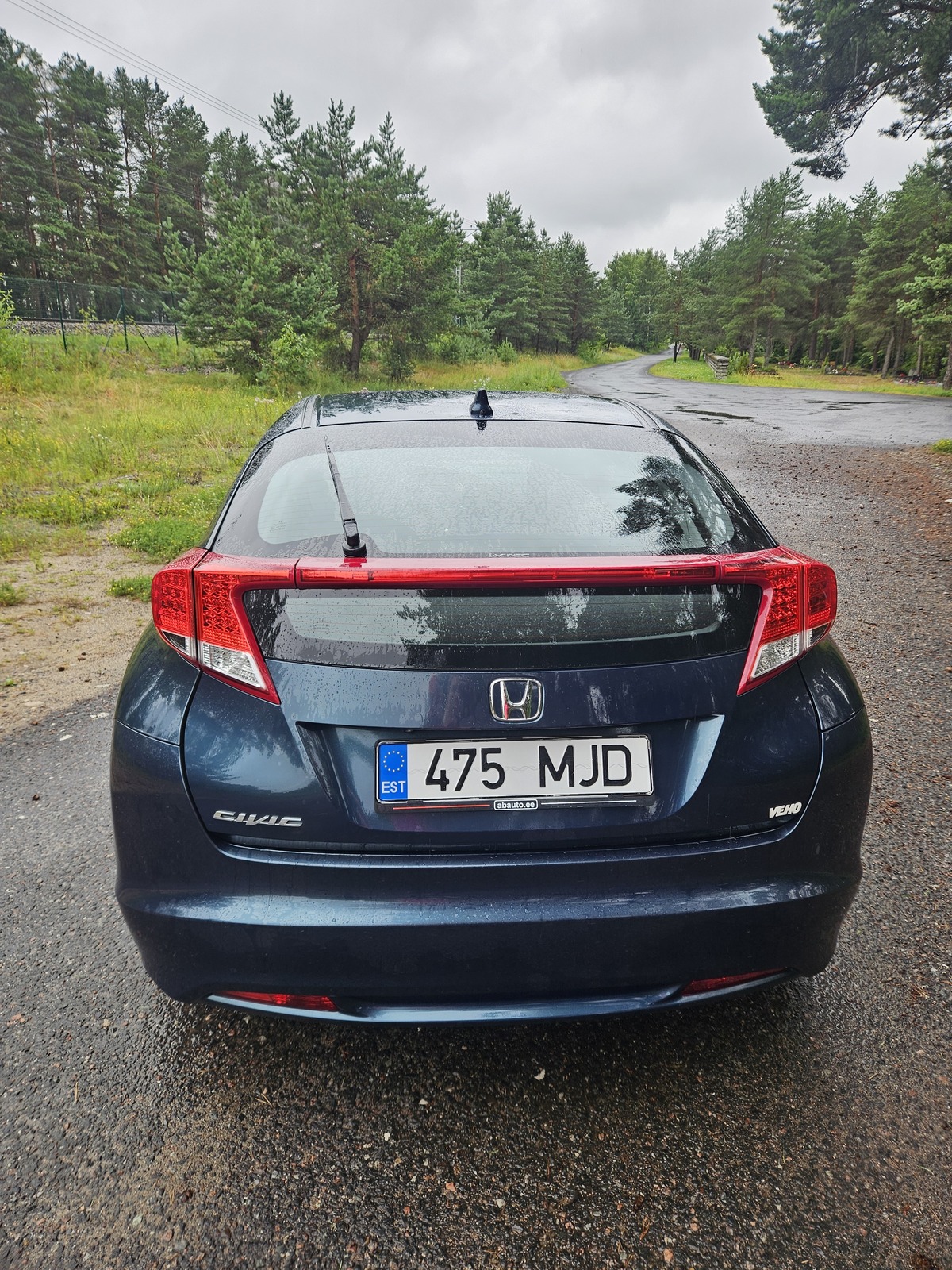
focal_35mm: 23
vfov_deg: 73.9
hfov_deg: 58.9
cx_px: 476
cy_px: 635
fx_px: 843
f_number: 1.8
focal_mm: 5.4
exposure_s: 1/143
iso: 25
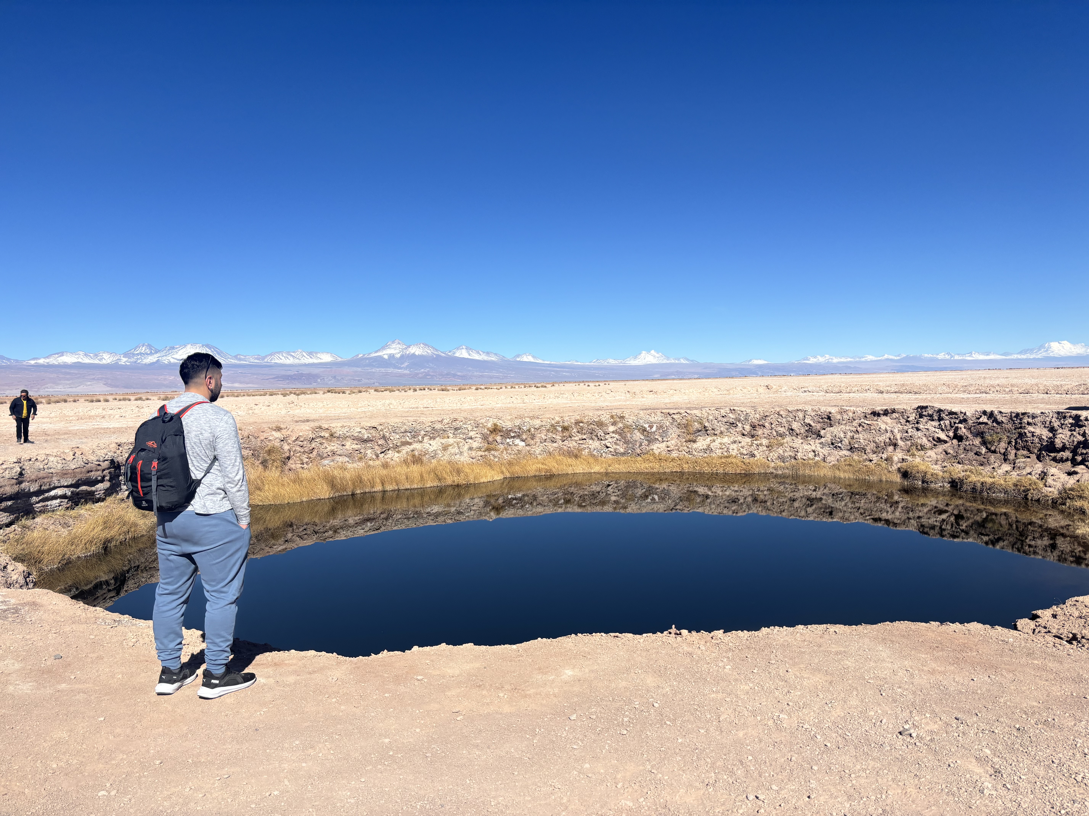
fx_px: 818
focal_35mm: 26
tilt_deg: -2.0
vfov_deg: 53.1
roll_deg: +1.3
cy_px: 408
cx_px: 544
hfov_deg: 67.3
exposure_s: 1/6329
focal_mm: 5.96
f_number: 1.6
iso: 50
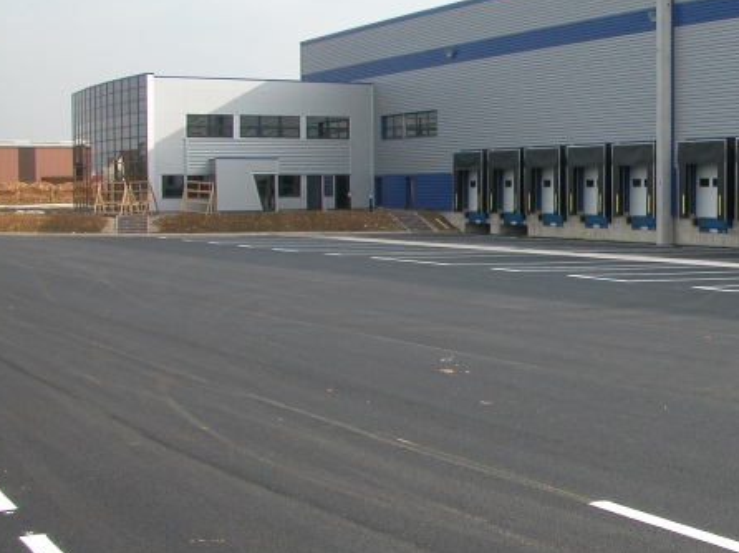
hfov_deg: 30.5
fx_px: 1302
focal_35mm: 61
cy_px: 248
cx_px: 643
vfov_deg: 24.0
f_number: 5
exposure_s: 1/223
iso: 100
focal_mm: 8.9
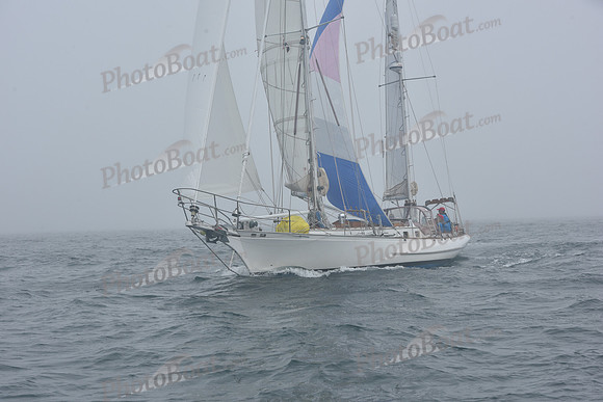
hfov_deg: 28.8
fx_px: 1173
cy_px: 201
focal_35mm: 70
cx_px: 302
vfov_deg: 19.5
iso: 250
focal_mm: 70
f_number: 10
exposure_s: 1/800
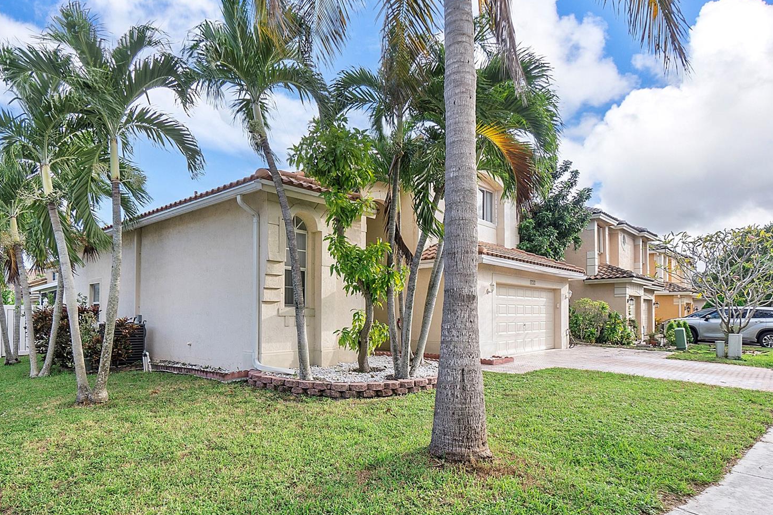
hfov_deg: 81.2
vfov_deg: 59.0
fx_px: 451
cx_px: 369
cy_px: 311
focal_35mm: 21
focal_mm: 10
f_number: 9
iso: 200
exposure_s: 1/250
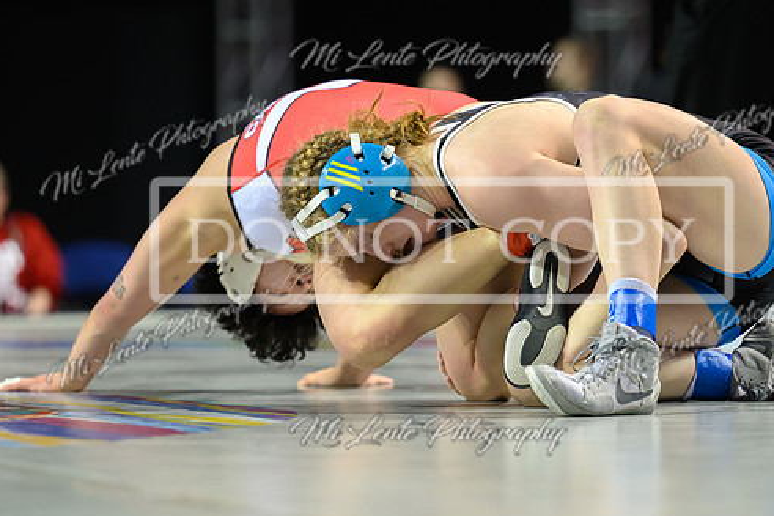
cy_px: 333
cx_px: 421
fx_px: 5289
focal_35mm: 246
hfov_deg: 8.4
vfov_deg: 5.6
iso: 4000
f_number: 2.8
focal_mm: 160
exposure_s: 1/800
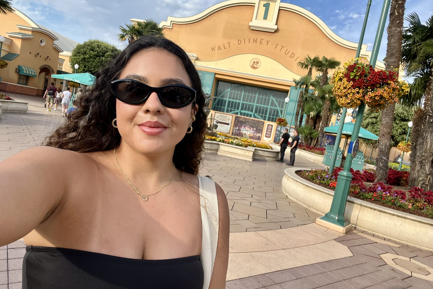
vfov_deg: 53.1
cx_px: 216
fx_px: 289
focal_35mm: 24
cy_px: 143
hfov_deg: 73.7
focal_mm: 2.71
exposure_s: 1/347
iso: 32
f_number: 2.2
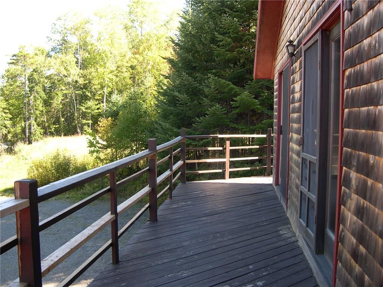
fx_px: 420
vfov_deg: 37.7
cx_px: 192
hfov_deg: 49.0
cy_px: 144
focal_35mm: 38
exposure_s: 1/96.1
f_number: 2.8
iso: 100
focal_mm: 8
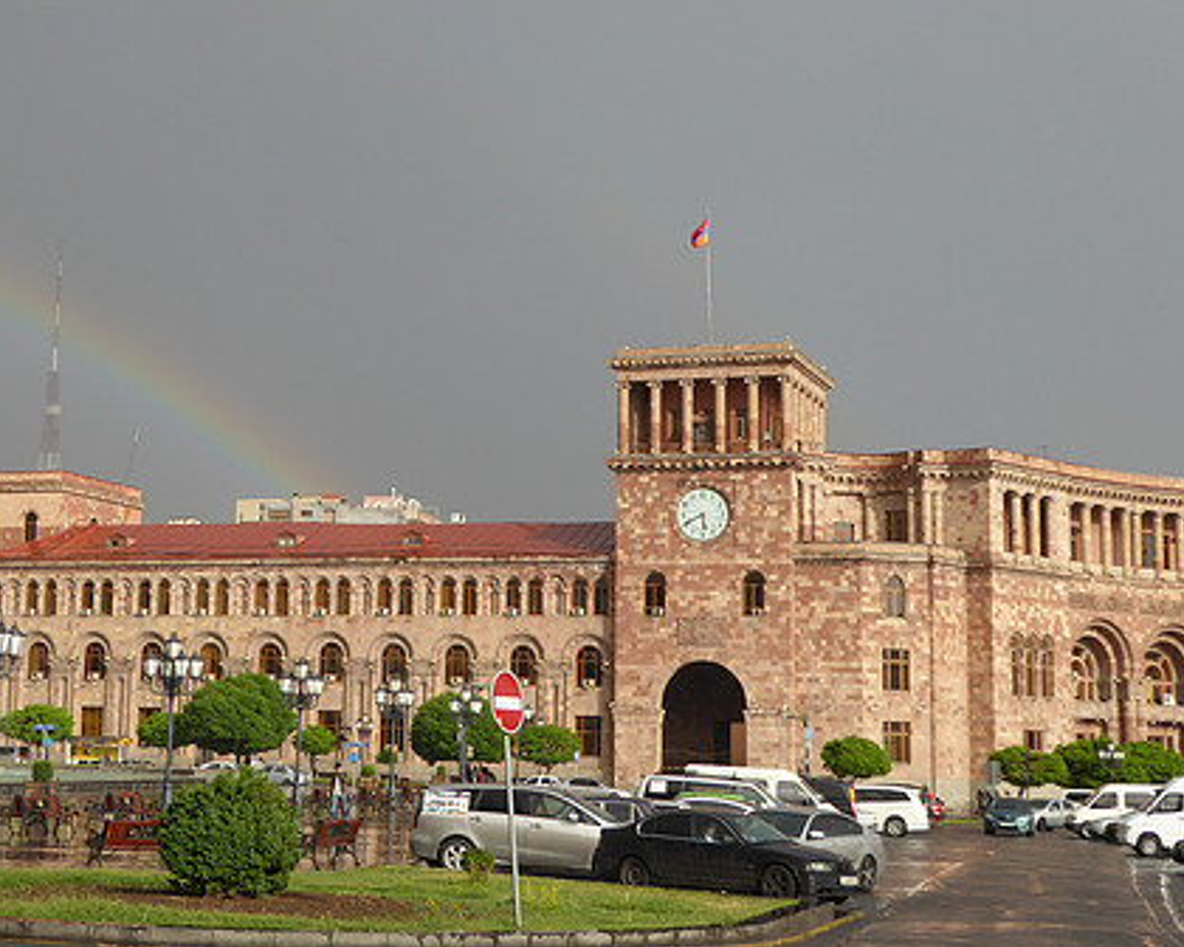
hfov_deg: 28.5
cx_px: 383
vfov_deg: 23.1
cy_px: 359
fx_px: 2313
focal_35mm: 66
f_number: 4
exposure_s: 1/160
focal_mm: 8.4
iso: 80
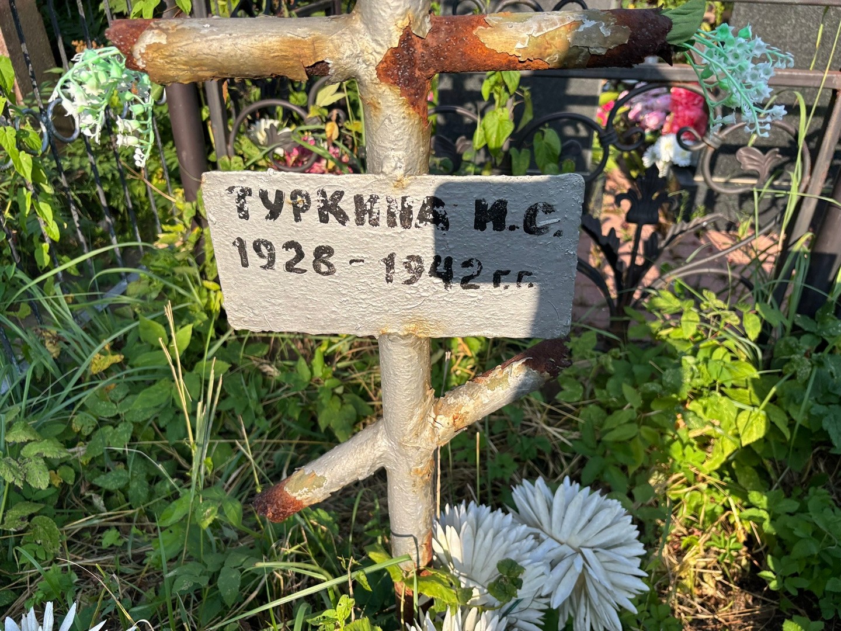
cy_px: 316
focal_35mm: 26
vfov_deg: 53.1
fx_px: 632
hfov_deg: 67.3
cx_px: 420
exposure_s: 1/1233
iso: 50
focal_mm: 5.96
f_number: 1.6
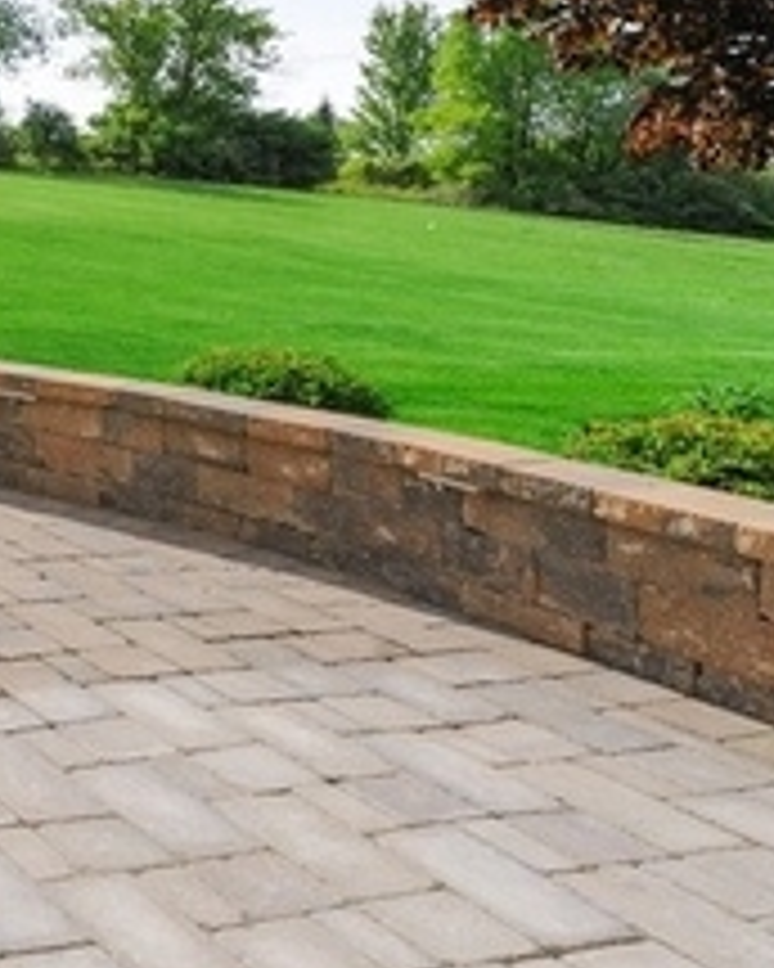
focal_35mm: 39
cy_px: 187
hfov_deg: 25.4
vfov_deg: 44.5
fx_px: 1117
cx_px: -464
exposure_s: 1/1000
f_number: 8
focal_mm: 14
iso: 200
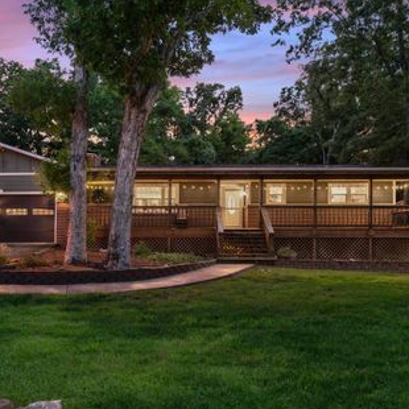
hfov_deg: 59.1
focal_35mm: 27
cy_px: 214
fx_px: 359
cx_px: 181
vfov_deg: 59.2
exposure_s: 1/250
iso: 400
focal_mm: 13.1
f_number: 7.1
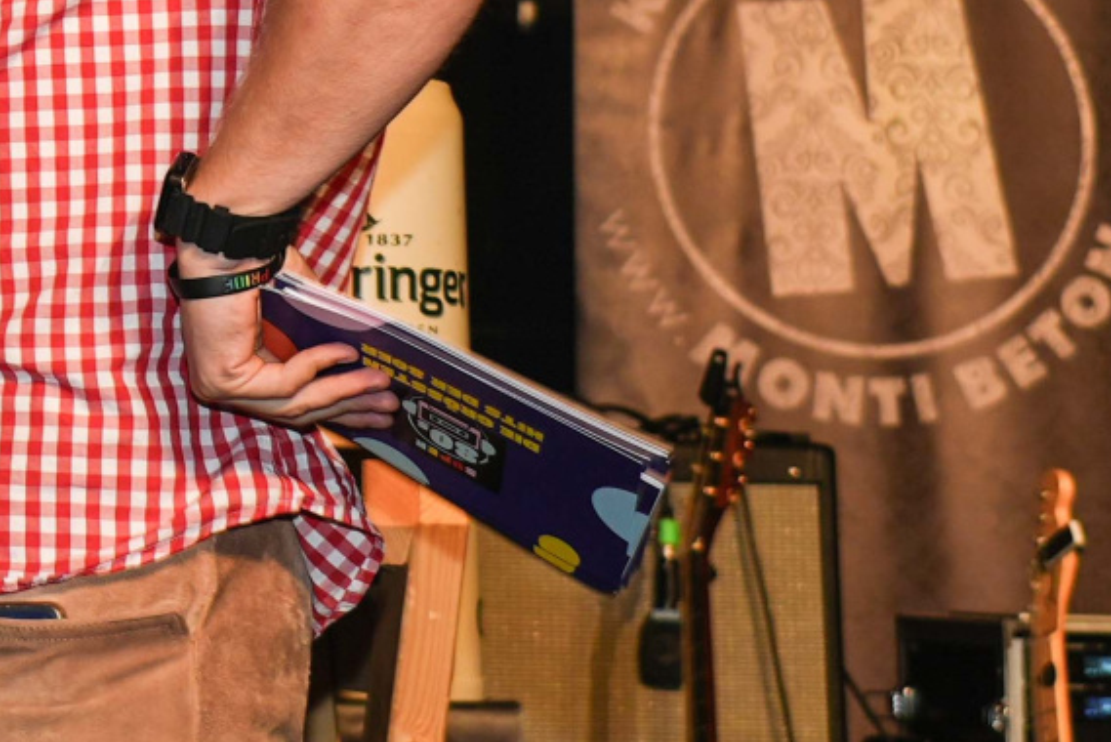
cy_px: -127
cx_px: -450
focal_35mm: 142
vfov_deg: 9.6
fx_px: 4384
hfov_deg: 13.7
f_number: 4
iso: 200
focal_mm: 30
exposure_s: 1/60
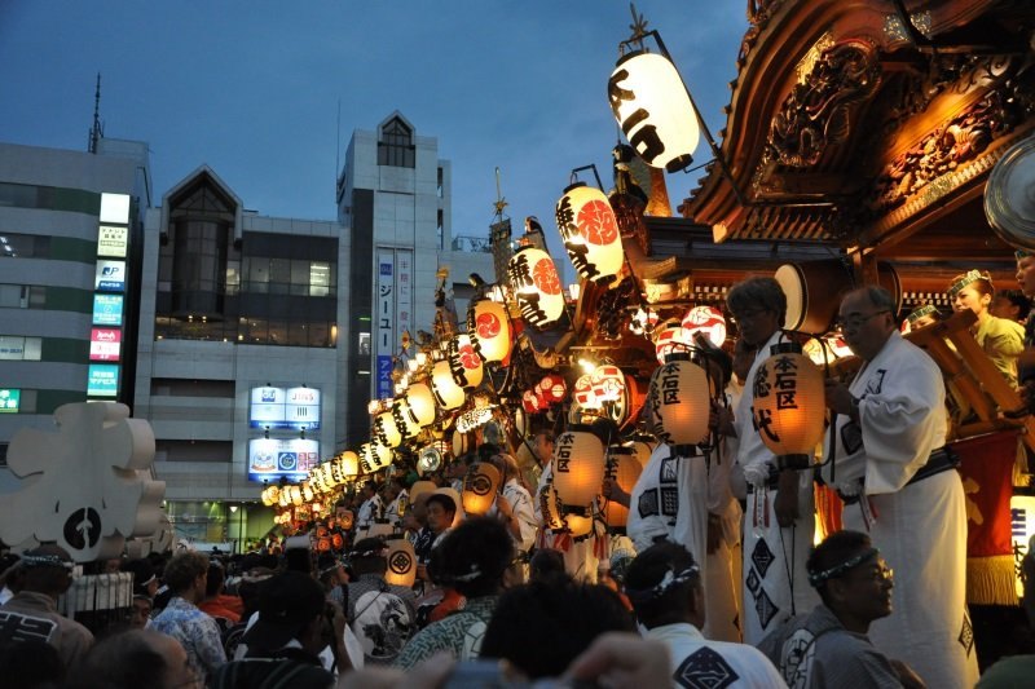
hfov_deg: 57.2
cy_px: 344
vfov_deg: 40.0
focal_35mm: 33
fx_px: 948
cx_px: 518
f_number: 4
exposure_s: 1/80
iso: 1250
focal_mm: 22
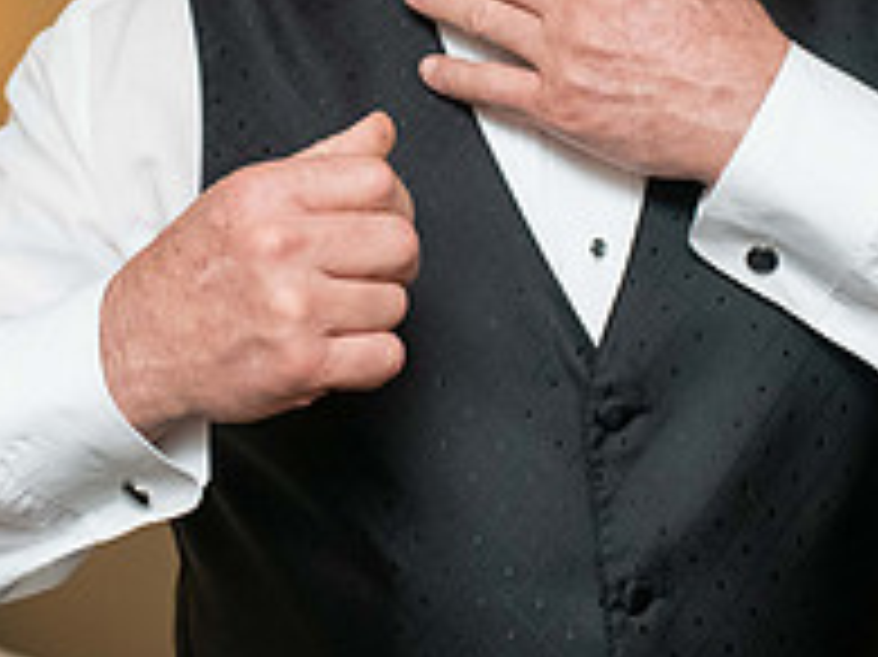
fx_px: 2535
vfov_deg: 14.3
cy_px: -146
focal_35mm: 100
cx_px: 212
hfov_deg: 19.5
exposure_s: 1/250
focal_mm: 35
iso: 1600
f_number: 3.5
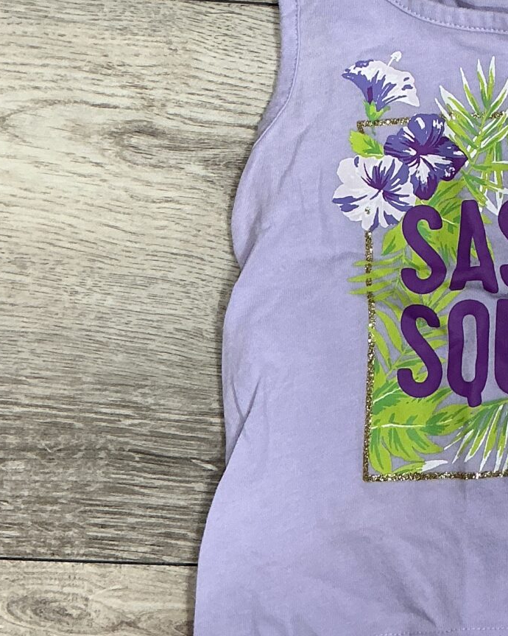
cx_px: 651
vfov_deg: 22.7
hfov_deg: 17.2
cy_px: 212
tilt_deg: -83.9
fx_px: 1579
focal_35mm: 84
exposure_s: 1/50
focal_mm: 3
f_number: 1.8
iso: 40
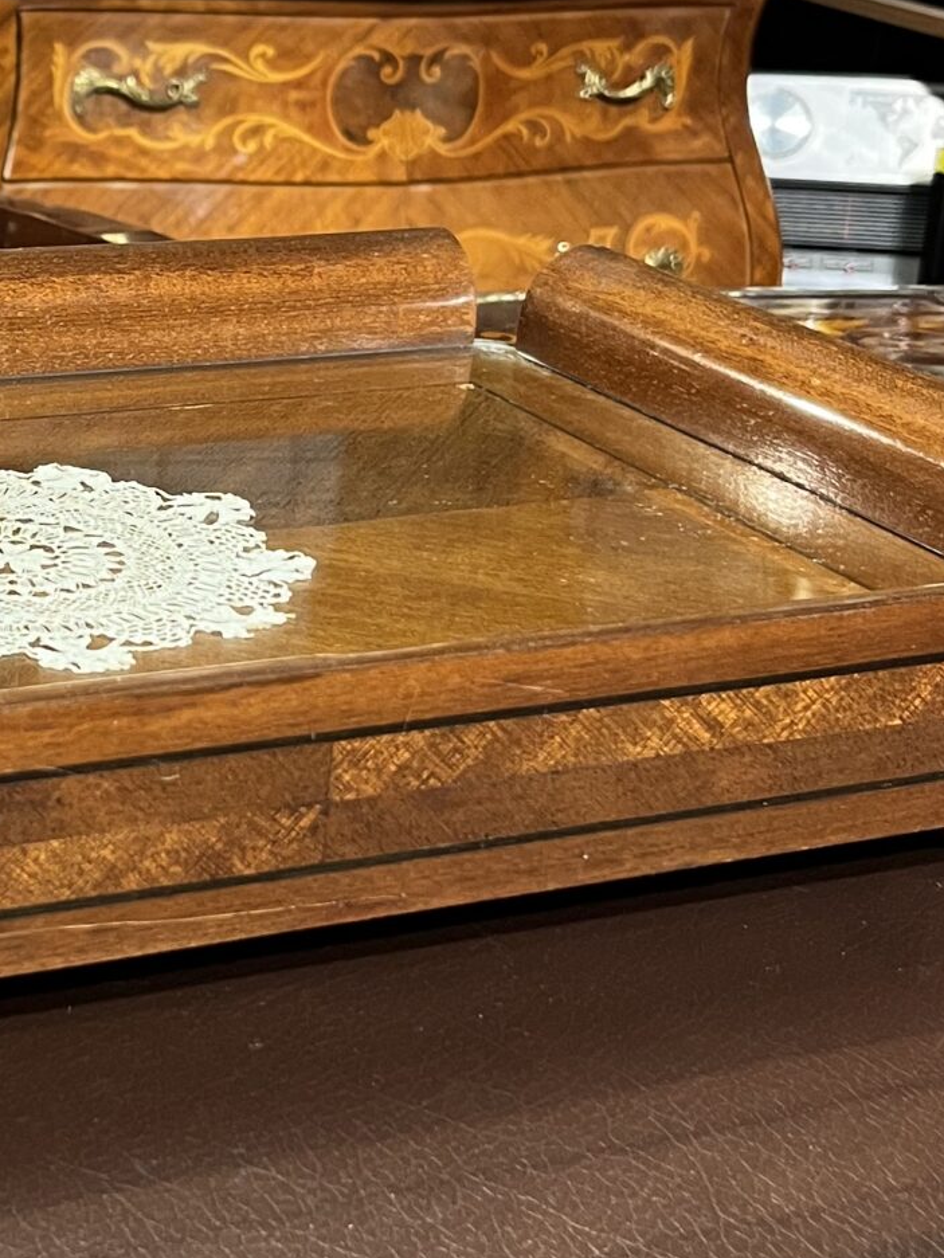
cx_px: -32
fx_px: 2581
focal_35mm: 71
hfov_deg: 20.0
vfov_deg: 27.1
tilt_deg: -16.3
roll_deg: -2.4
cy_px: 371
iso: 160
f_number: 1.6
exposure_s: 1/50
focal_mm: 5.1
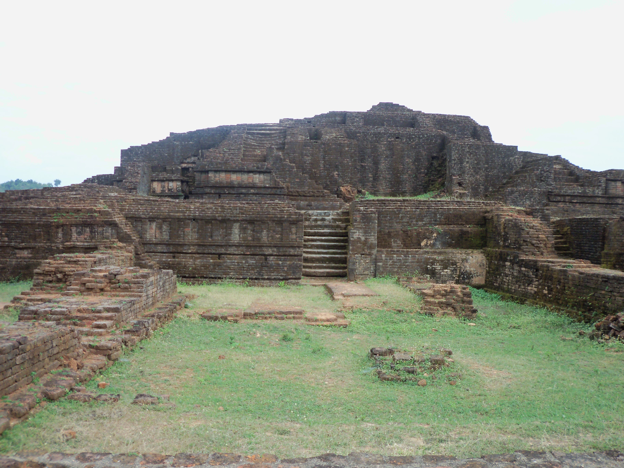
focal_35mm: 34
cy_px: 234
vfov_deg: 41.8
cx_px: 312
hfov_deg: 54.0
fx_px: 613
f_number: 2.9
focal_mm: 5.7
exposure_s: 1/250
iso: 80
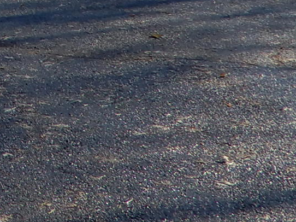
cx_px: -341
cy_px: -196
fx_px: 1325
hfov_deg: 11.2
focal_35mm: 155
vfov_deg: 9.1
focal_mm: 5
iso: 80
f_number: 3.5
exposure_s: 1/400
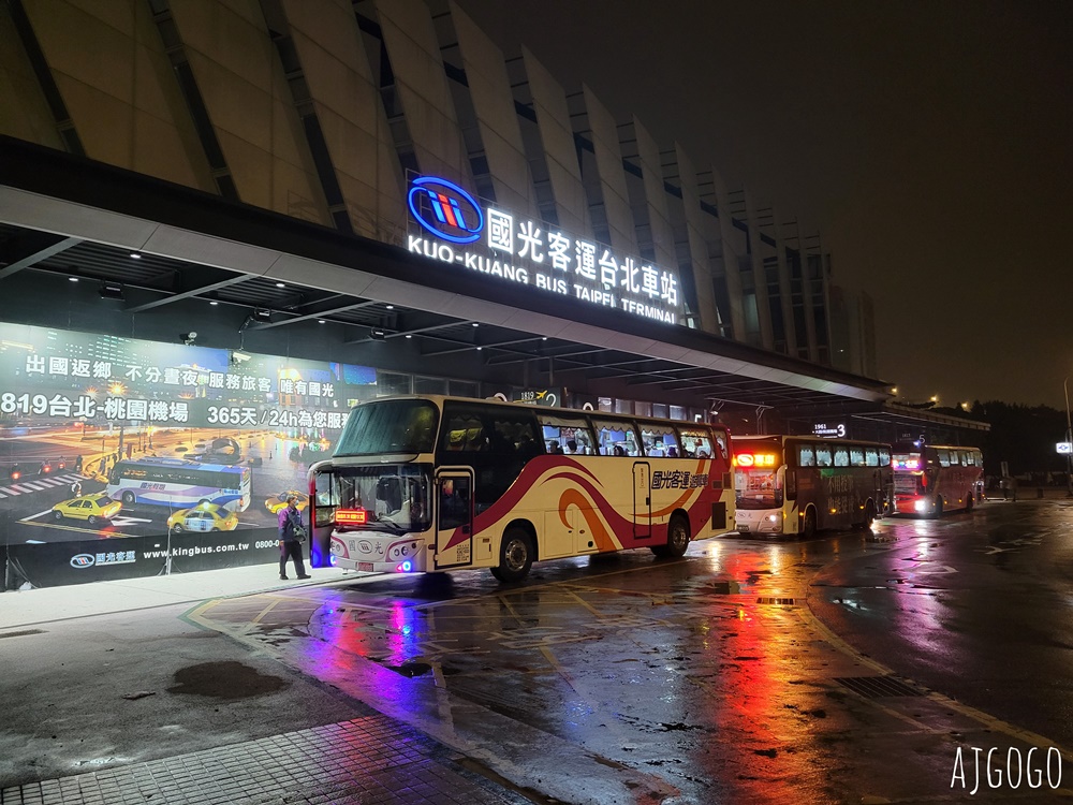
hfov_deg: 67.3
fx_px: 806
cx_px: 536
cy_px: 402
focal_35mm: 26
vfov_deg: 53.1
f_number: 1.8
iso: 500
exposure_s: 1/39
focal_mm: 5.4
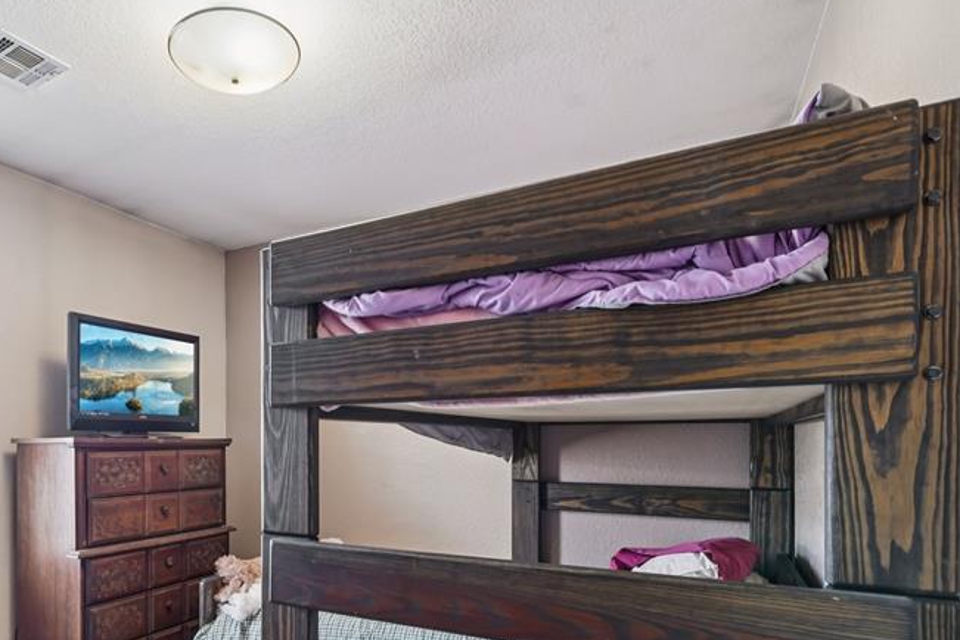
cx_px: 325
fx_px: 587
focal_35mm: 22
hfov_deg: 76.3
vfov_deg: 55.0
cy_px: 465
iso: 400
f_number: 8
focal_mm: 14
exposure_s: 1/4
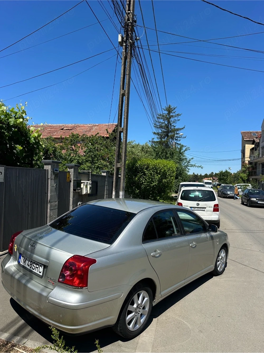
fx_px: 244
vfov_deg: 71.6
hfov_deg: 56.8
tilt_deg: +0.9
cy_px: 176
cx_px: 132
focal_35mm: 24
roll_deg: -1.9
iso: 80
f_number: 1.78
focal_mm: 6.86
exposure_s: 1/3861
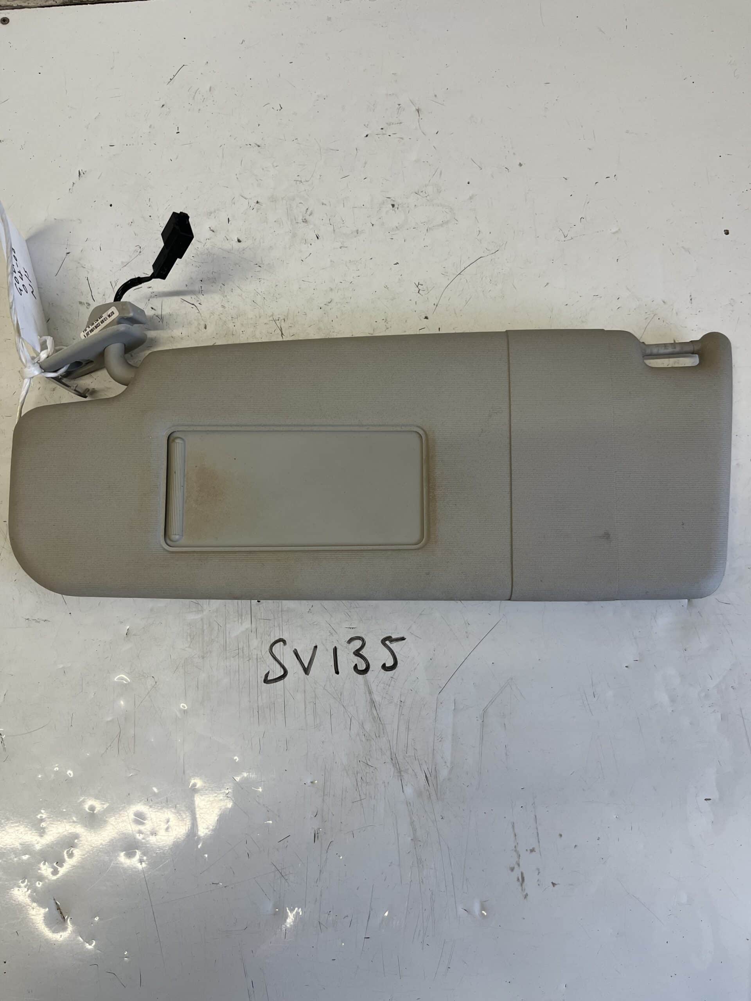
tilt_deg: -75.3
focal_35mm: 26
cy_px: 500
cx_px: 376
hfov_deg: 53.1
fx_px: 752
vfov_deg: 67.3
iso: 64
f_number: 1.6
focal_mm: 5.1
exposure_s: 1/100
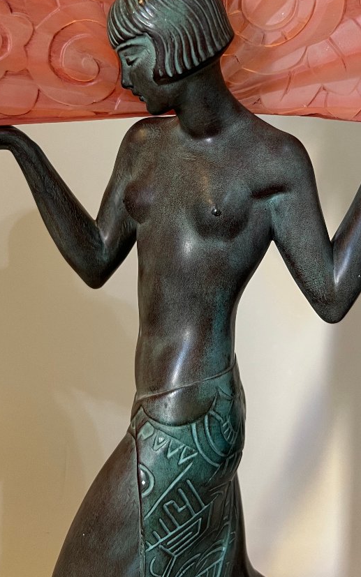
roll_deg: +0.2
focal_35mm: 40
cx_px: 195
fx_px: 630
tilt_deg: -7.9
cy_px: 163
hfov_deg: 32.0
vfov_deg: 47.9
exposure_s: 1/50
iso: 160
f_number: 1.5
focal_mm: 5.7
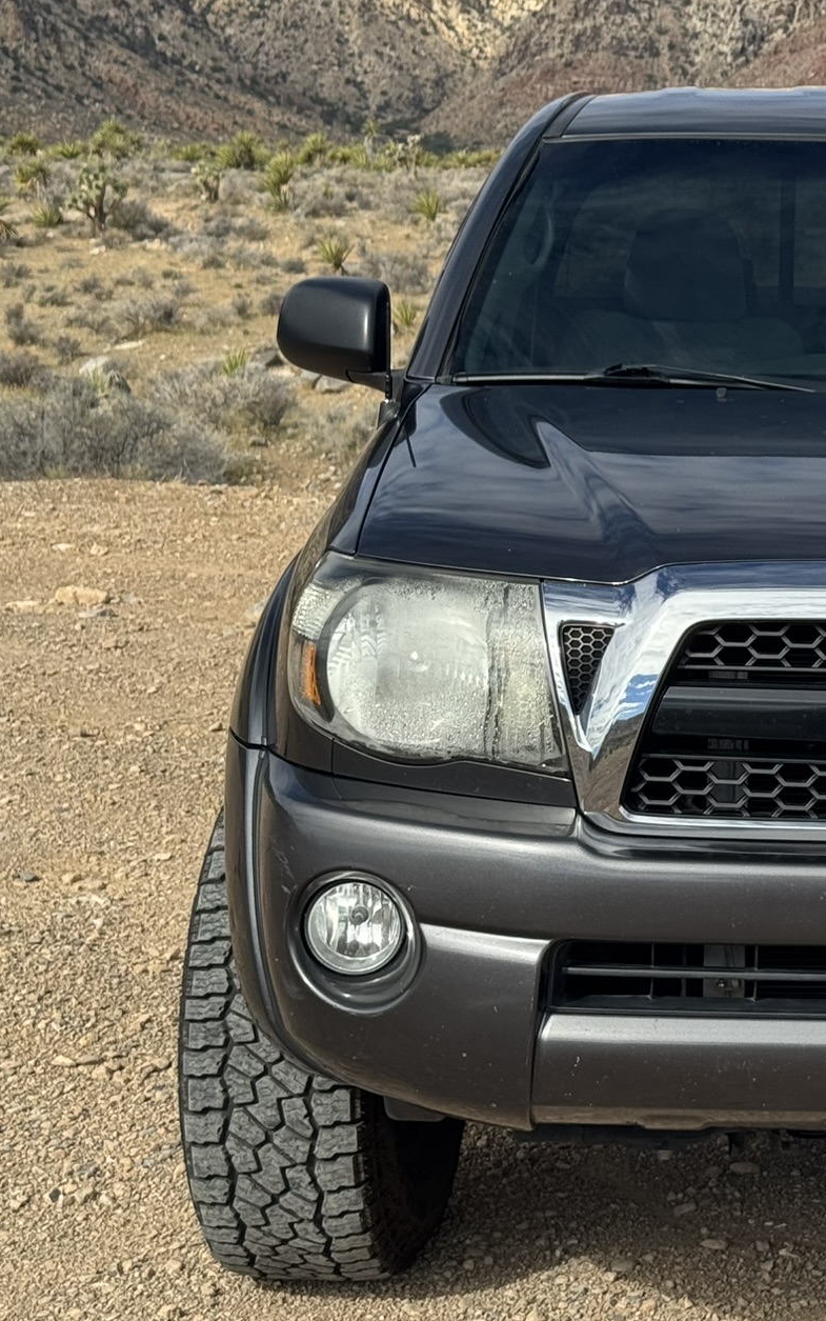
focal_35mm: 83
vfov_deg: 24.9
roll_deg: +1.2
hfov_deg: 15.3
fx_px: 2988
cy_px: 584
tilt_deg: -7.1
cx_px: 929
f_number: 1.78
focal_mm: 6.76
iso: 64
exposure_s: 1/4608
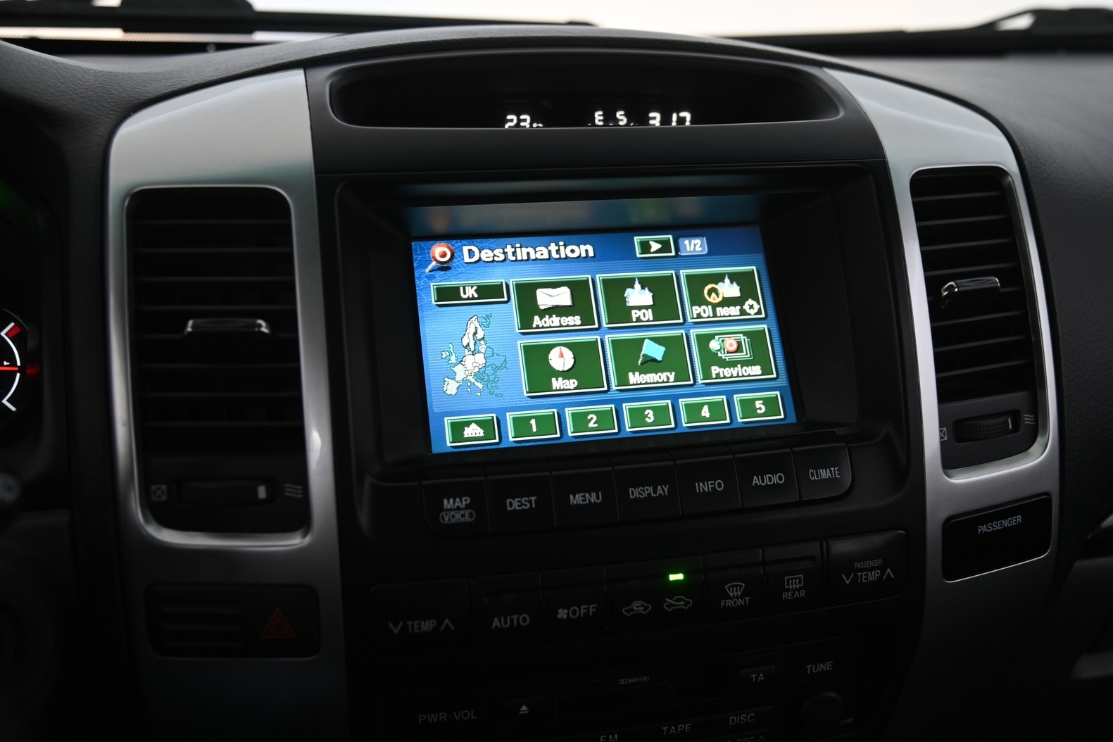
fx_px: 1206
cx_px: 570
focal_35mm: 39
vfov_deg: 34.2
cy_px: 370
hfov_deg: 49.5
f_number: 4
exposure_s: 1/25
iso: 1000
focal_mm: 38
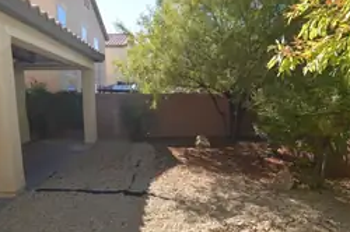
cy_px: 157
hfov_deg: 73.6
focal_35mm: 24
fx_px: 233
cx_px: 155
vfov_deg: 51.9
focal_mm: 10
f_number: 6.3
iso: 100
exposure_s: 1/160
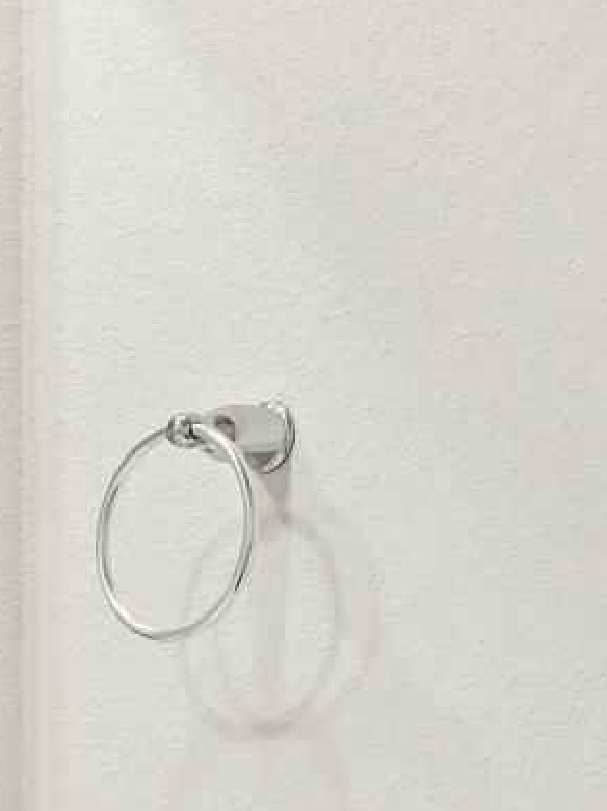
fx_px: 2247
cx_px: -780
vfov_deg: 19.7
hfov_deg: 12.5
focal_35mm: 96
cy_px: 845
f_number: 8
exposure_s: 1/30
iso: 400
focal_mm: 19
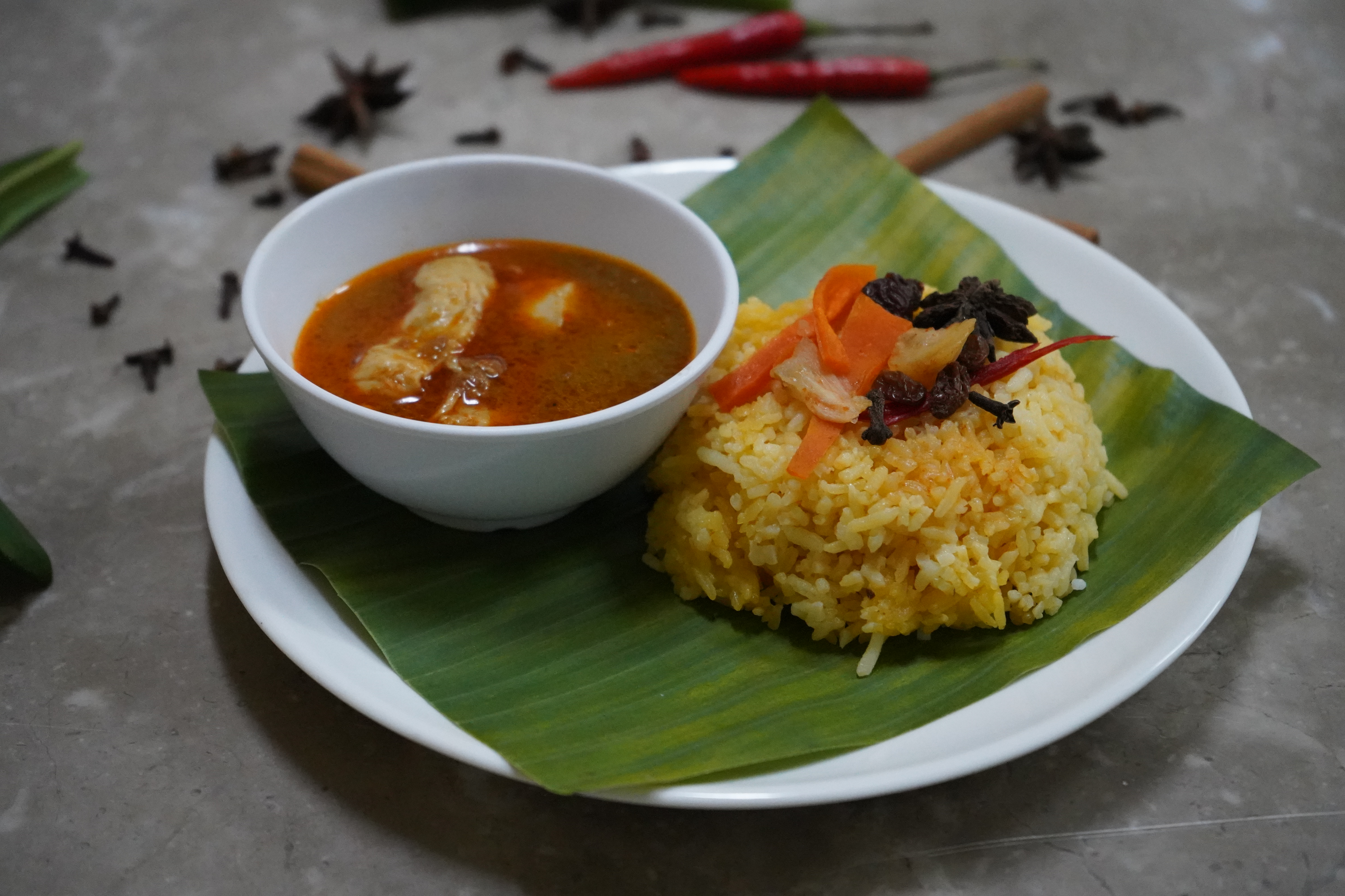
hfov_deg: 28.8
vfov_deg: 19.5
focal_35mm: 70
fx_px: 2615
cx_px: 672
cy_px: 448
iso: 12800
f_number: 5.6
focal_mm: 70
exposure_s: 1/125
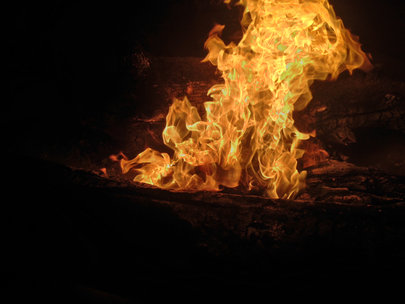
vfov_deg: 42.9
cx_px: 202
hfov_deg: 55.4
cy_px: 152
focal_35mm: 33
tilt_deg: -48.0
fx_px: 386
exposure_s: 1/645
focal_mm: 4.12
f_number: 2.4
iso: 50
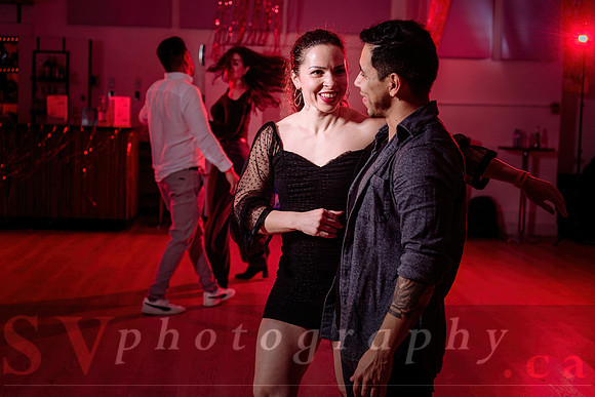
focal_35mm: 58
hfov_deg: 34.8
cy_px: 198
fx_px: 951
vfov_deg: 23.6
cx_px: 298
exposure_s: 1/100
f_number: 4
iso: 640
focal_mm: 55
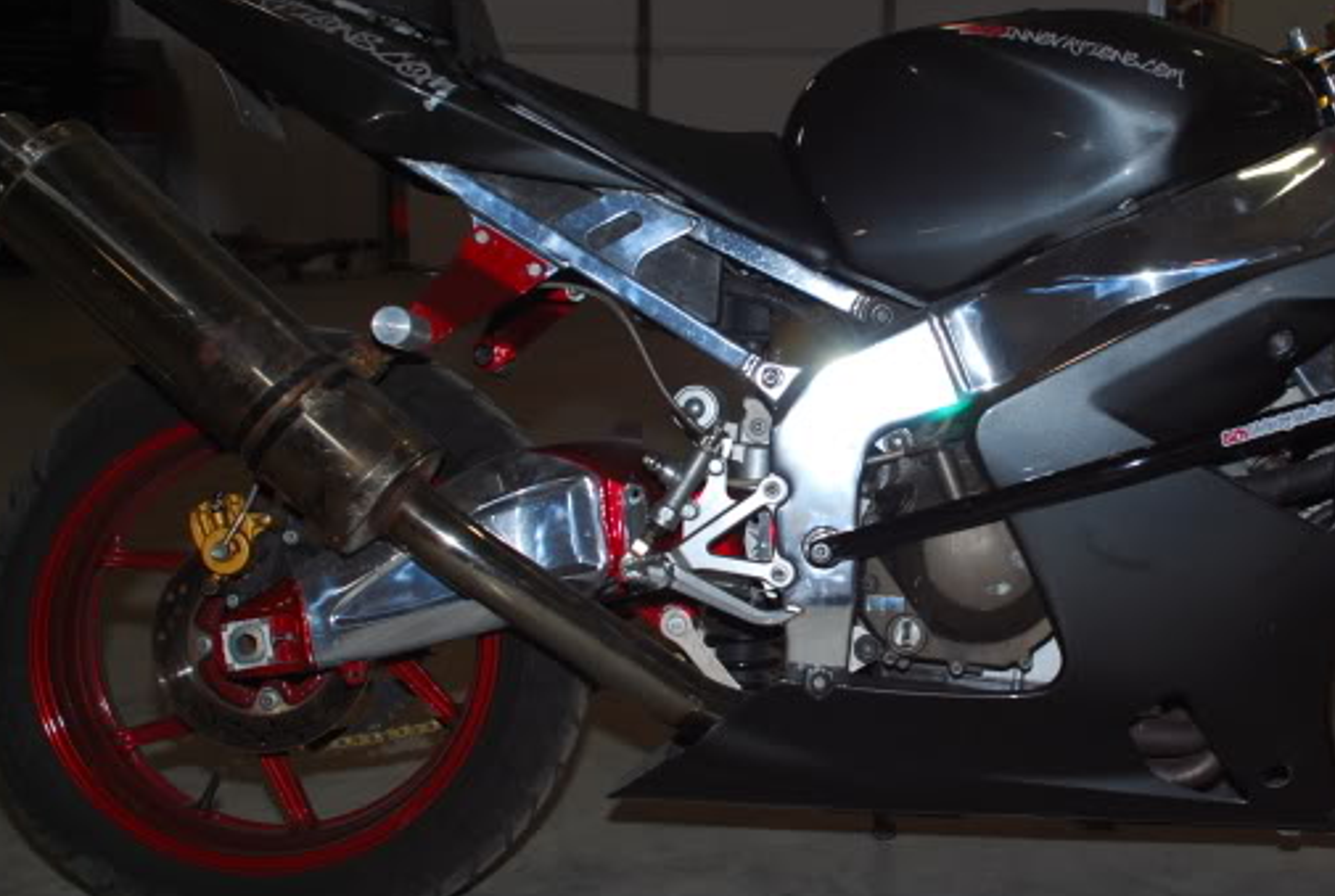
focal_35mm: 57
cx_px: 896
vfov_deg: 23.9
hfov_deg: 34.6
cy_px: 398
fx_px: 2118
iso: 100
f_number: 4
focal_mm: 24
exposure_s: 1/60
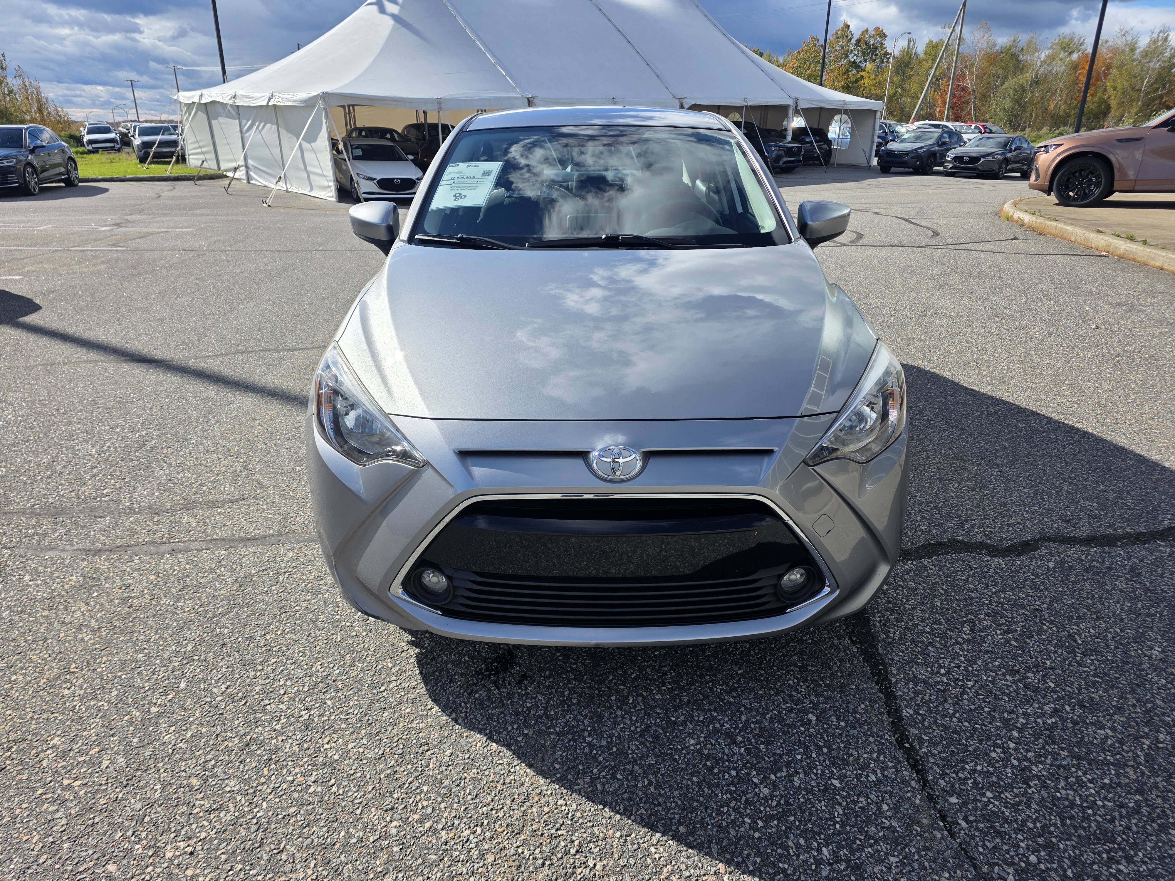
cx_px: 588
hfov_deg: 73.9
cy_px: 440
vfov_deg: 58.9
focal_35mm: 23
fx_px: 781
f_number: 1.7
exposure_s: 1/5153
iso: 80
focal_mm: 6.3
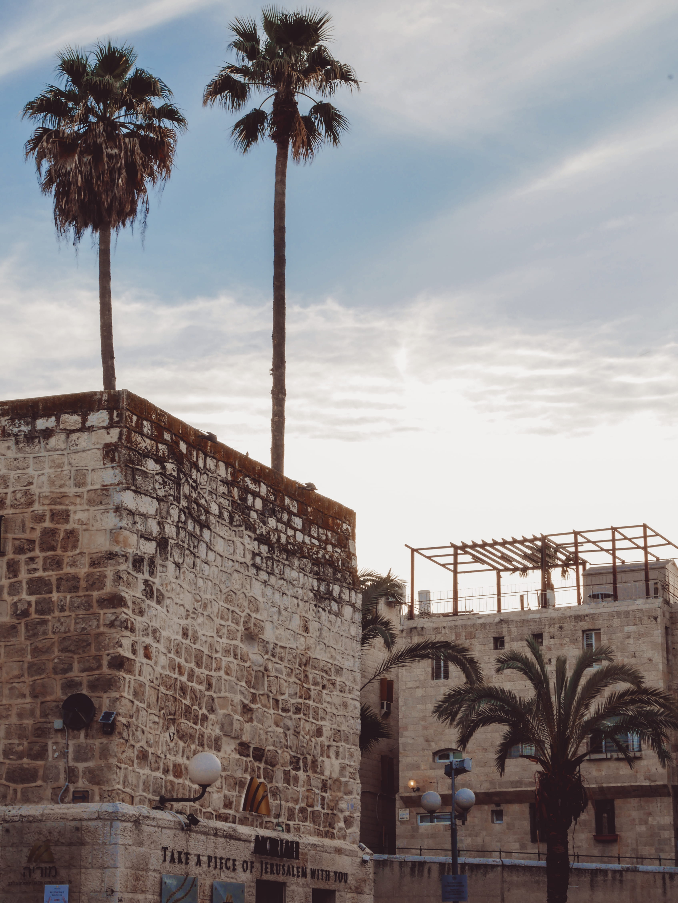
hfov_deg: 19.9
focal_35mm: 74
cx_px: 339
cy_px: 452
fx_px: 1931
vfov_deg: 26.3
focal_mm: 37
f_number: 18
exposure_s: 1/15
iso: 200
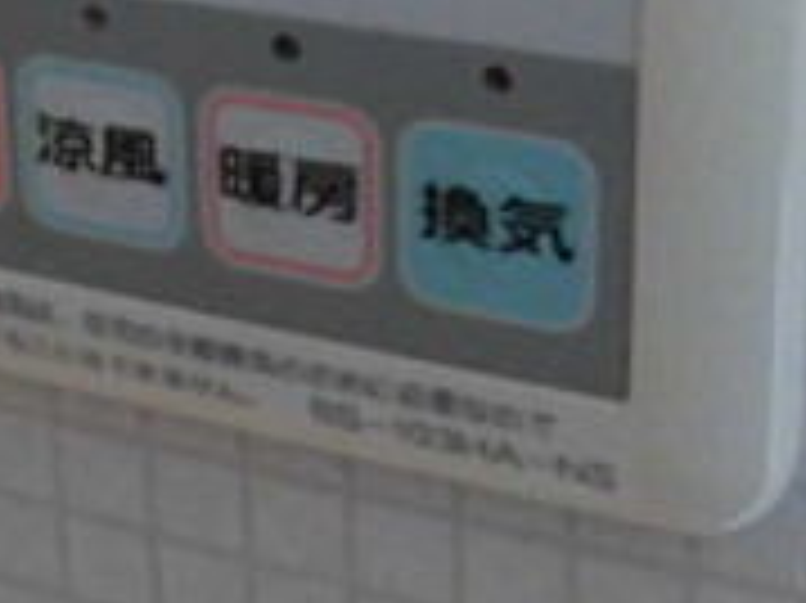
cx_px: 234
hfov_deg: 22.6
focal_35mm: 86
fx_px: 2001
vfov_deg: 16.1
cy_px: -220
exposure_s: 1/30
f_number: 3.1
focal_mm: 4.3
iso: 400
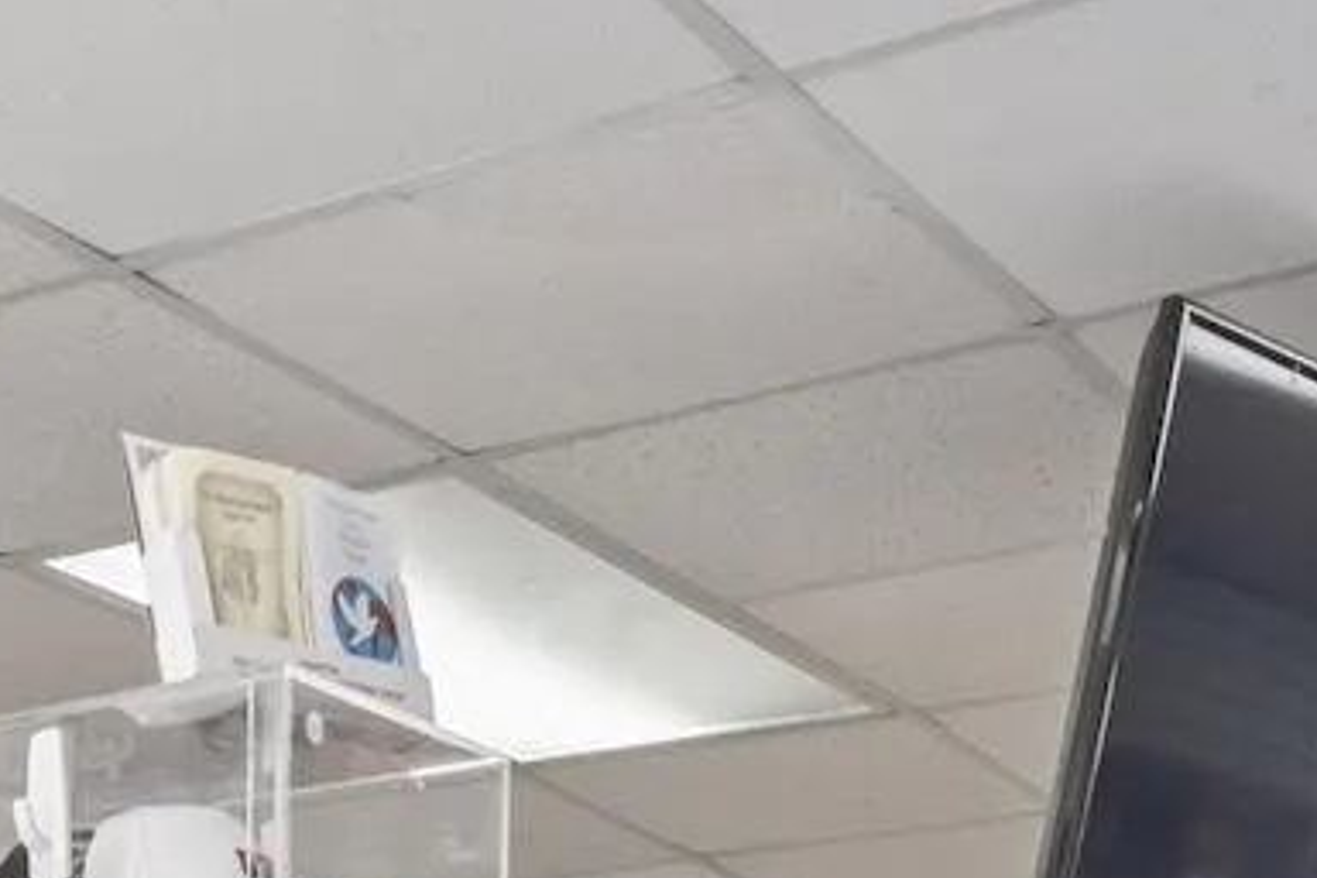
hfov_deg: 24.6
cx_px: 123
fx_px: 2926
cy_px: 1953
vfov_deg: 13.5
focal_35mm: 80
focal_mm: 10
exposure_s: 1/15
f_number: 2.8
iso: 125
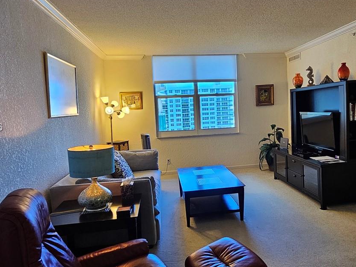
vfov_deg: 54.9
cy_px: 128
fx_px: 257
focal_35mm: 25
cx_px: 212
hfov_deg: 68.8
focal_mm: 2.2
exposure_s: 1/60
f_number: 2.2
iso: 250
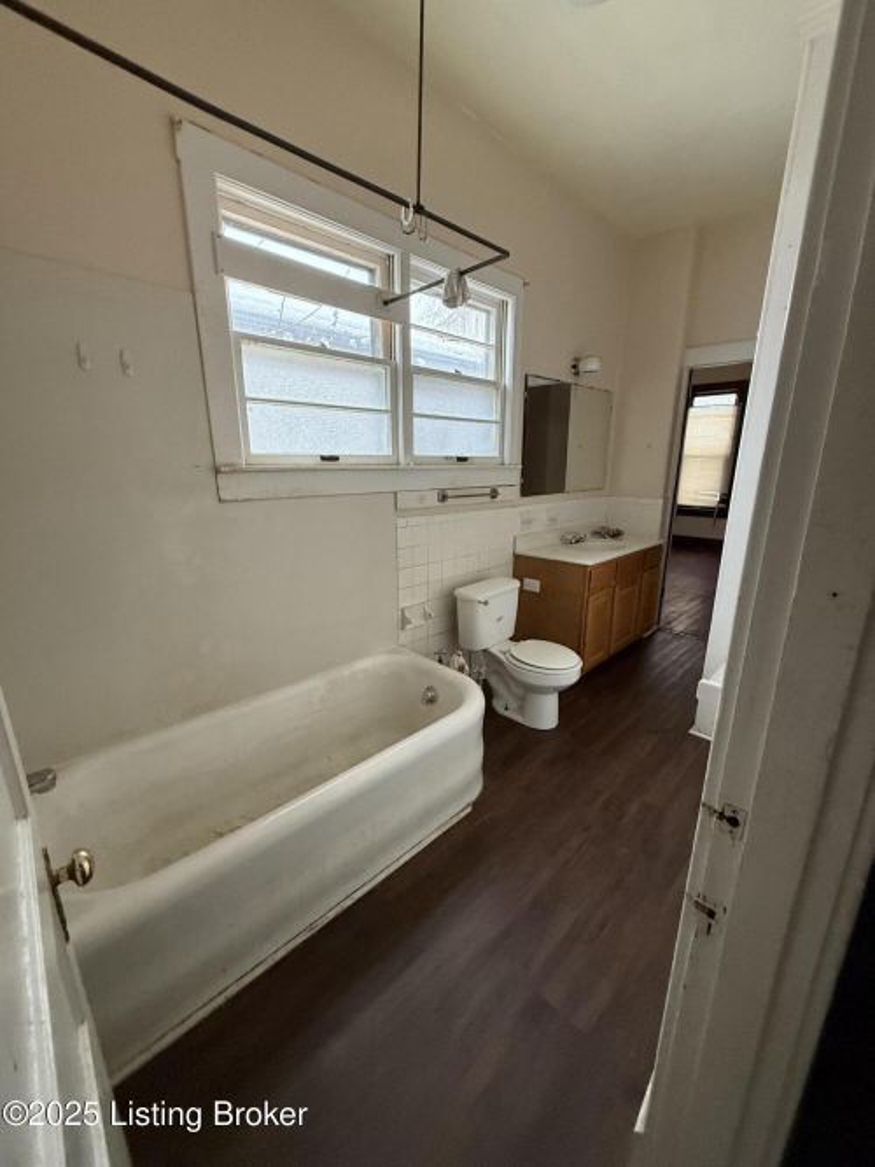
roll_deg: -1.2
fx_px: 472
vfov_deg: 102.1
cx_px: 438
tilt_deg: -14.7
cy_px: 584
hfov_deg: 85.7
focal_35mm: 14
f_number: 2.2
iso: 400
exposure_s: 1/60
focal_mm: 2.22
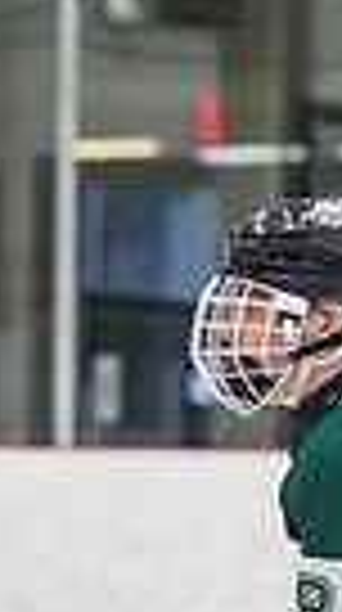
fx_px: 7631
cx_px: 399
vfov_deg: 4.6
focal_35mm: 471
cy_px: 756
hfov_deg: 2.6
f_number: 3.2
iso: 2000
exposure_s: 1/640
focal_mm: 95
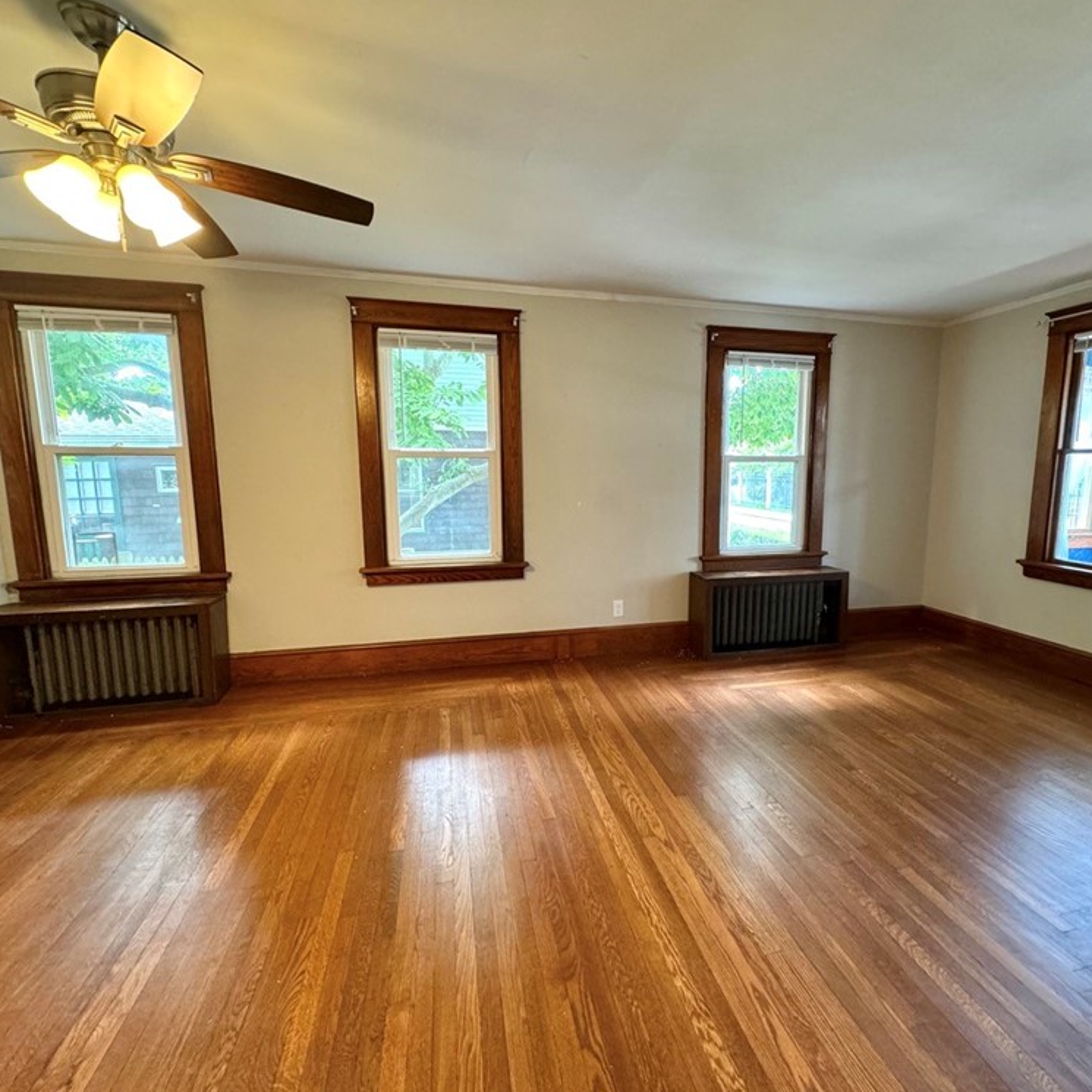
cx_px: 614
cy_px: 547
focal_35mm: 17
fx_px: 607
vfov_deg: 84.0
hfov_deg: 83.6
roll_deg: -0.6
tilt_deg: -7.9
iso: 320
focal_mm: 2.22
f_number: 2.2
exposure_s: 1/60
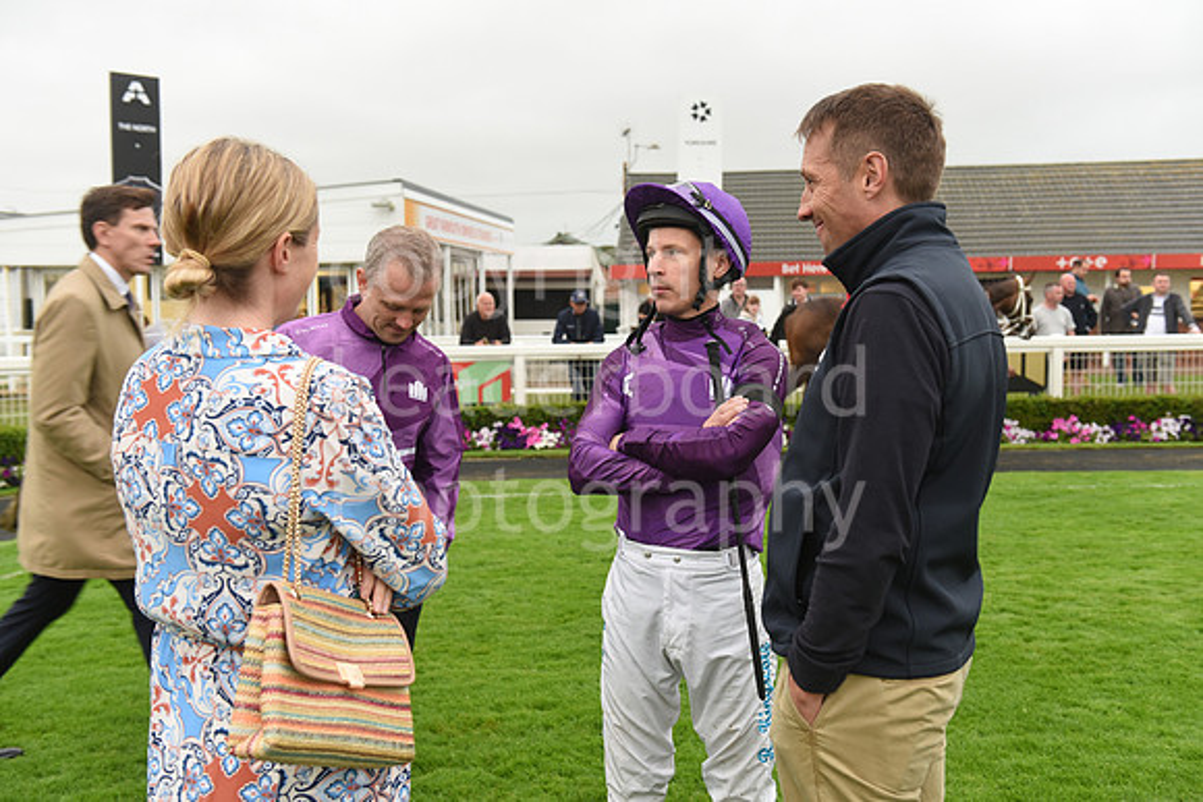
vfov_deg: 35.1
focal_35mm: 38
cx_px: 602
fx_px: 1270
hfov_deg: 50.7
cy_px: 401
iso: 1250
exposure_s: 1/100
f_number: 4.5
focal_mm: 38
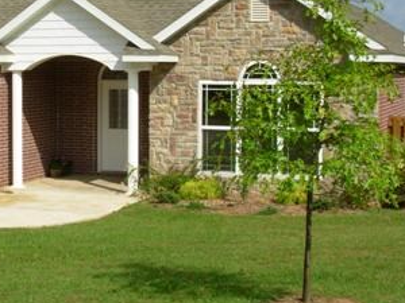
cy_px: 74
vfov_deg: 18.1
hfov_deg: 23.8
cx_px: 86
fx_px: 948
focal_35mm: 81
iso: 50
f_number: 4.9
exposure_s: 1/745
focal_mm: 6.3
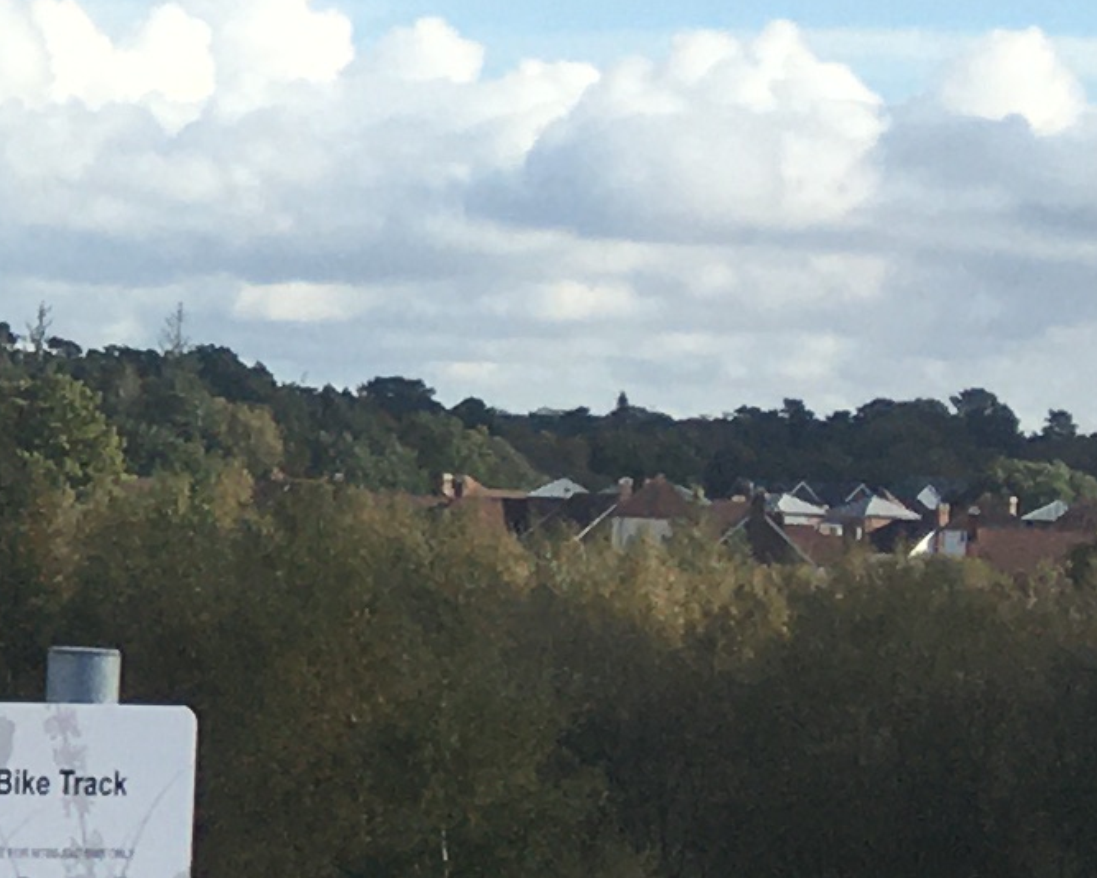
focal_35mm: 171
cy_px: 470
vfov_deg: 9.0
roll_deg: -4.3
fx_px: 5553
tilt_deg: +2.2
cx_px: -1571
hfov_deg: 9.9
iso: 25
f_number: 2.2
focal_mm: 4.15
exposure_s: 1/1304
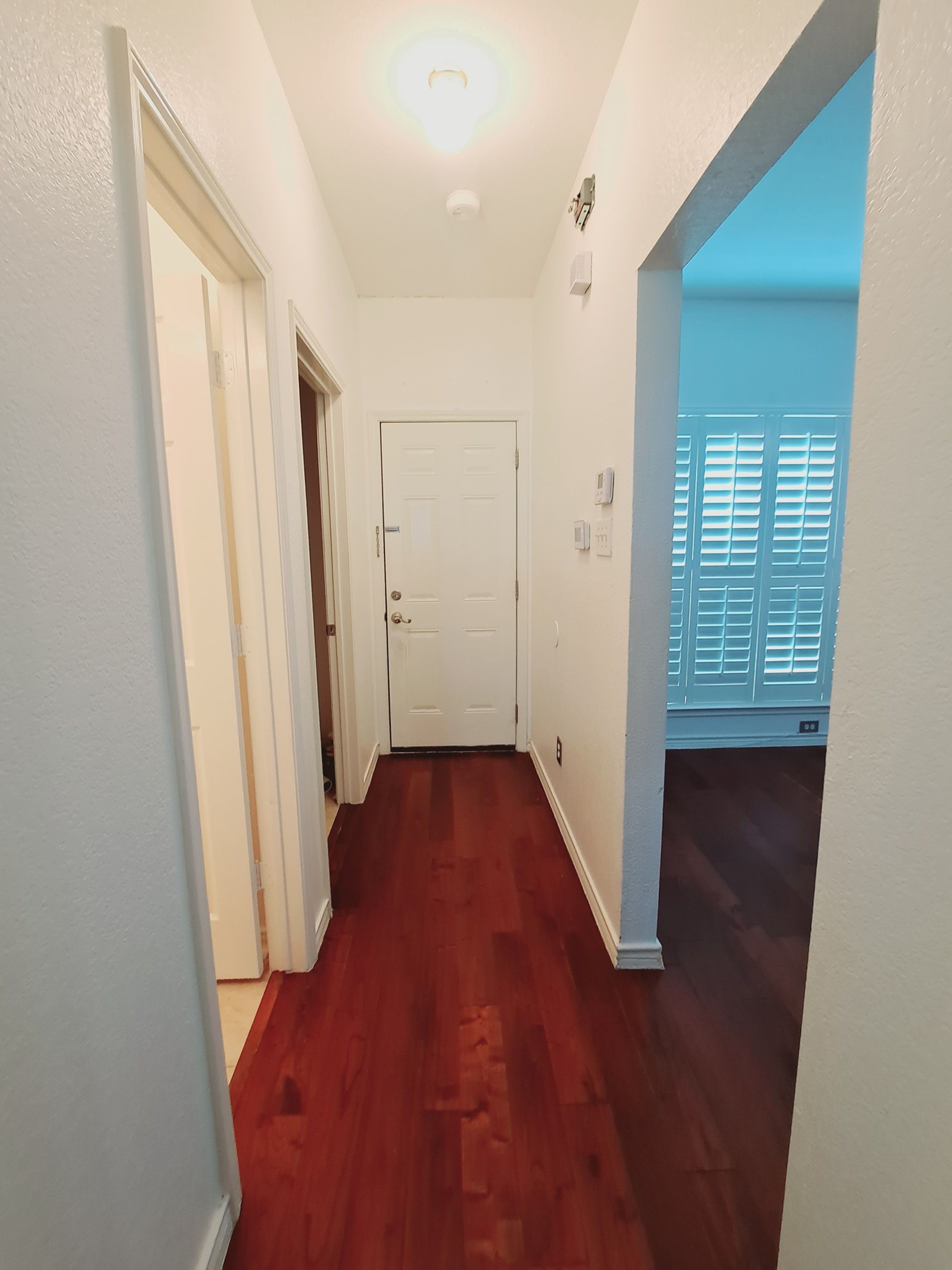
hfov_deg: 85.6
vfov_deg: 102.1
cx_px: 452
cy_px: 630
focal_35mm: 14
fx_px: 513
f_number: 2.2
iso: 80
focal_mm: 1.74
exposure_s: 1/25
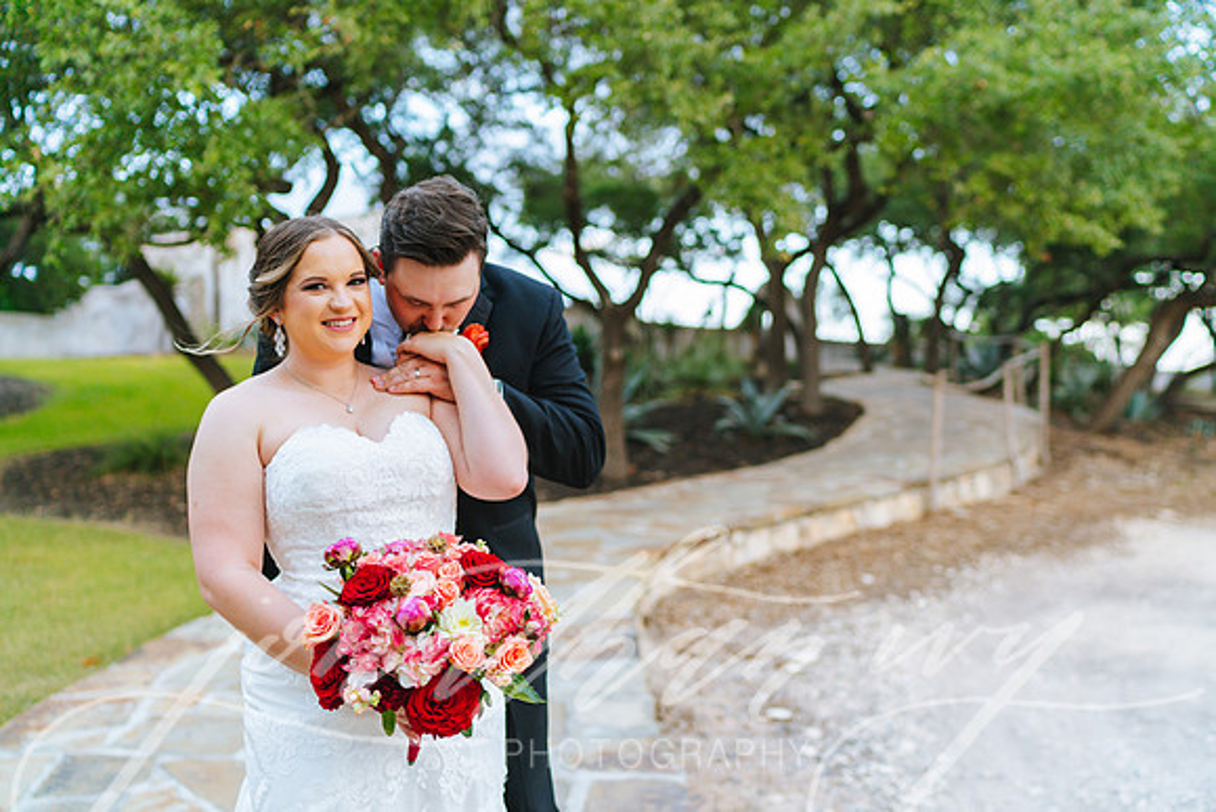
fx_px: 1182
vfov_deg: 37.9
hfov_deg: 54.4
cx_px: 608
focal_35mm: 35
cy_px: 406
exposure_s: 1/640
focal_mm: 35
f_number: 2
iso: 1000
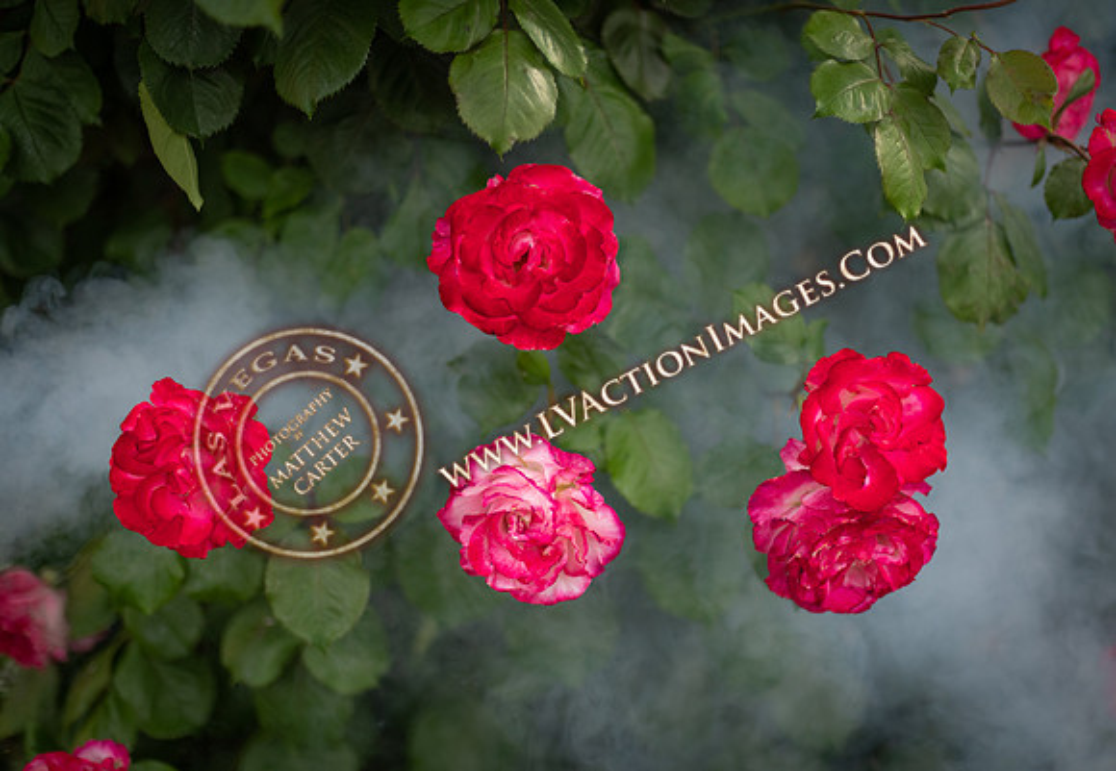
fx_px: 1634
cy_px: 379
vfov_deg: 26.6
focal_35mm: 52
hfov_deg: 37.7
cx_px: 588
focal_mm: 50
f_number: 1.4
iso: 400
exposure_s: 1/8000
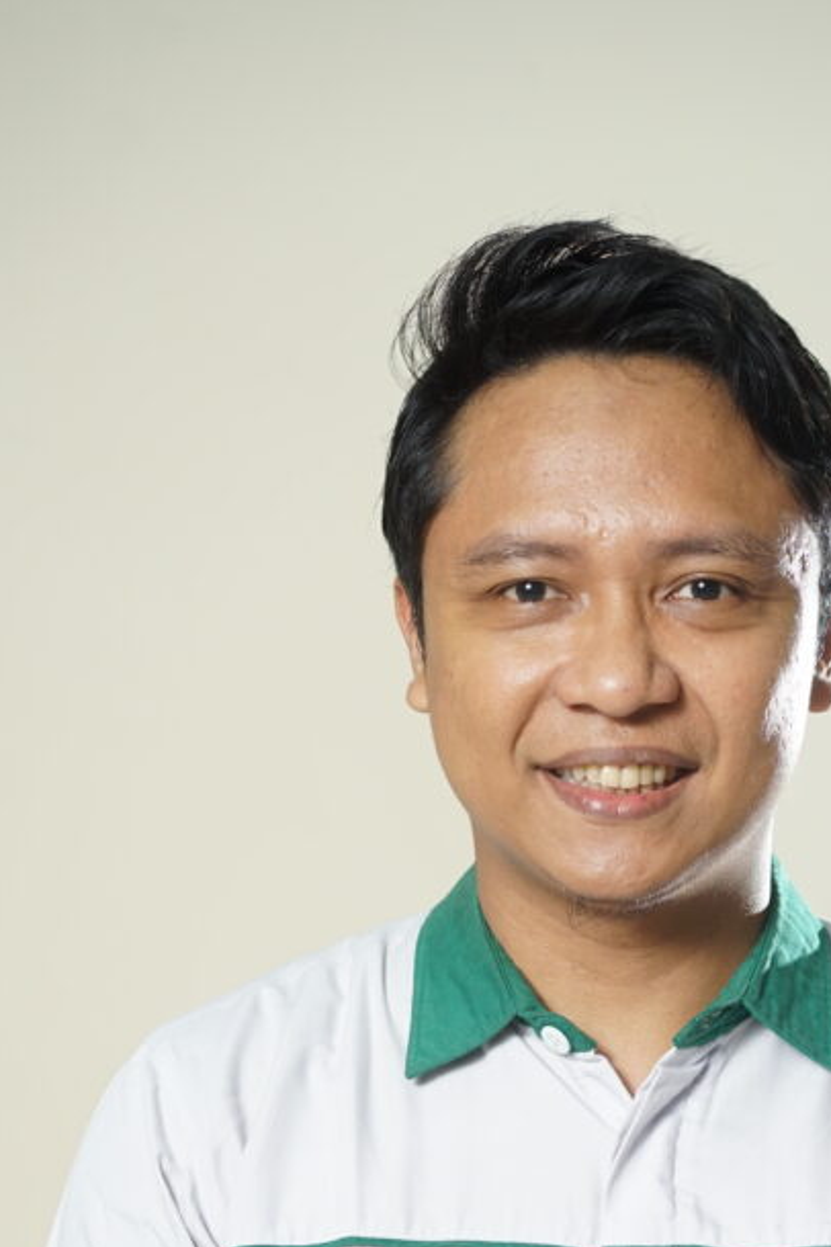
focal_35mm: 104
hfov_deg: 13.1
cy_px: 1159
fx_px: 3601
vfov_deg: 19.2
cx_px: 647
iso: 500
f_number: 4
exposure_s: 1/125
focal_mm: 55
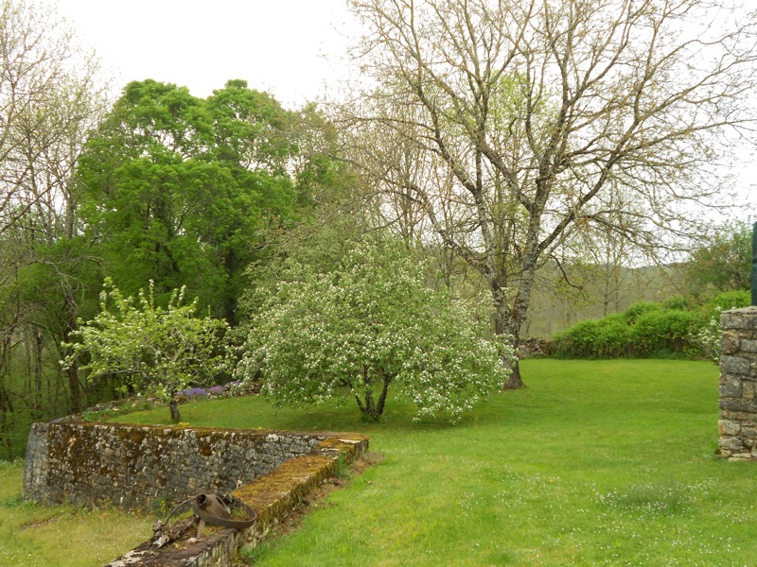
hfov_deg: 50.1
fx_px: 809
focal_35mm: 37
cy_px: 284
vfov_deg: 38.7
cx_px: 378
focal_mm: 6.7
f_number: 3.9
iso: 80
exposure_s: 1/100
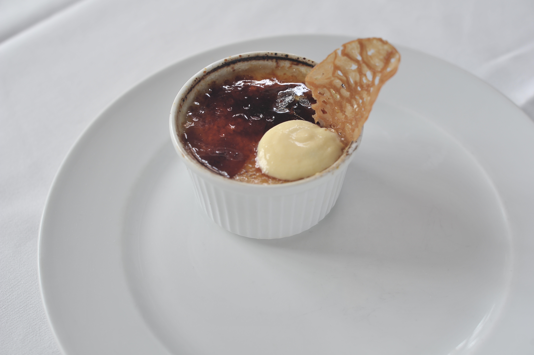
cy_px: 178
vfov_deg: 27.0
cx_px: 267
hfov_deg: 39.6
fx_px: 741
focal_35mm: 50
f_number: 5
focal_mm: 50
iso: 400
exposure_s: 1/200
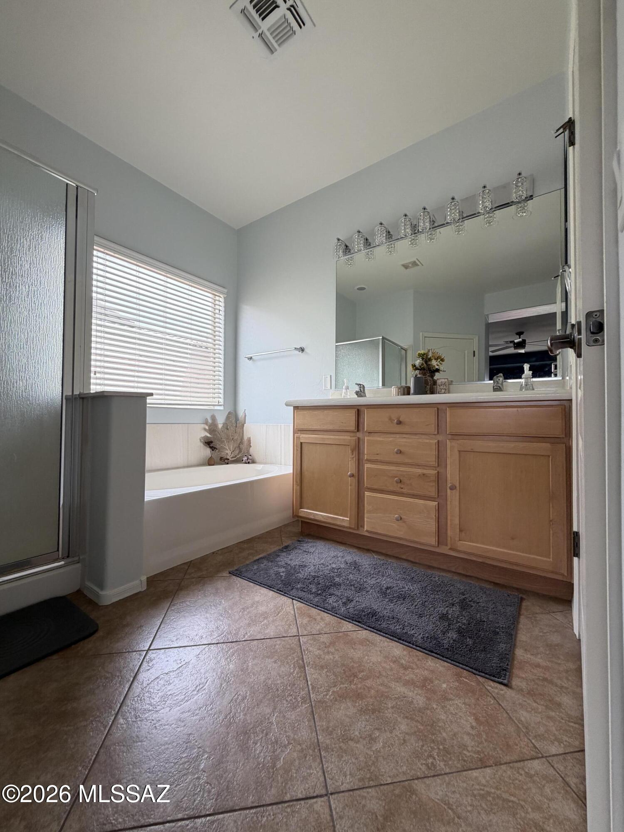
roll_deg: +0.0
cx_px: 312
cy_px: 416
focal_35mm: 14
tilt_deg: +1.6
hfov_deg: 85.7
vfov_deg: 102.1
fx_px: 336
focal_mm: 2.22
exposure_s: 1/121
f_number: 2.2
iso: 80
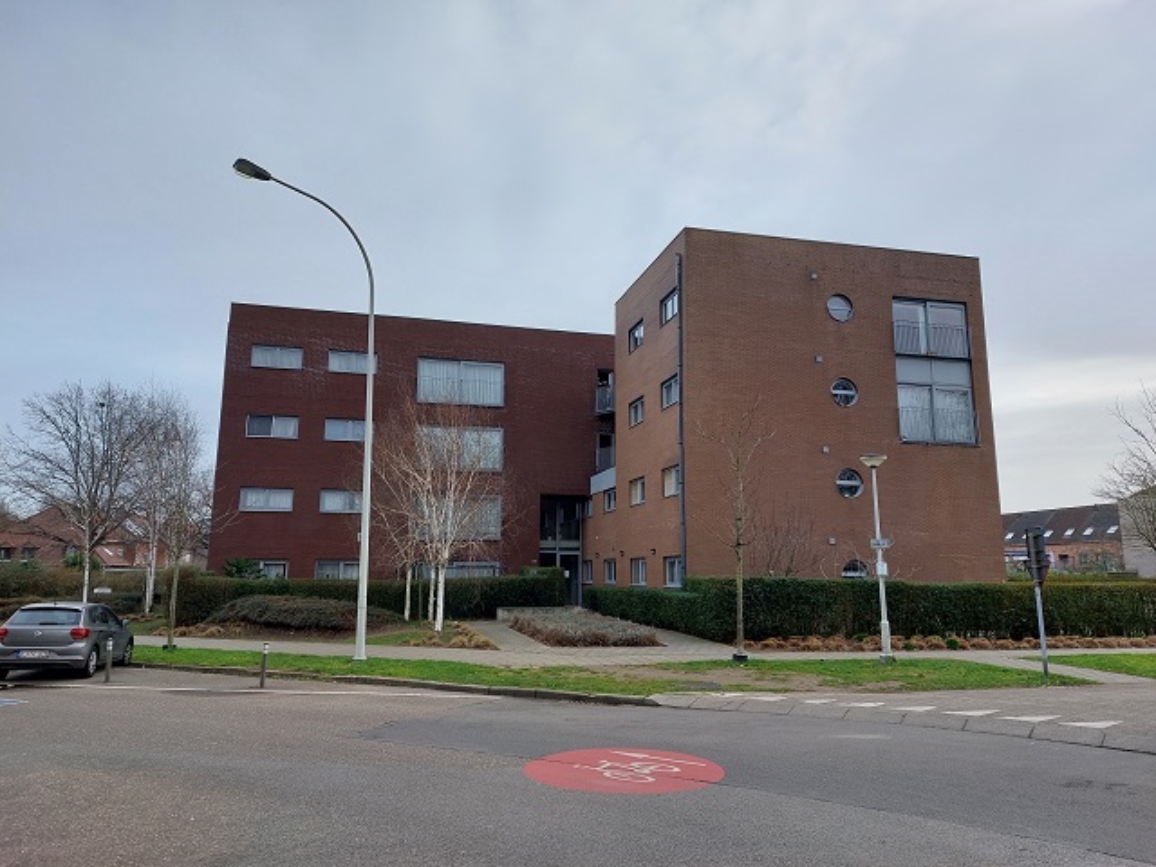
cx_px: 578
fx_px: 801
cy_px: 434
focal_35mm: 24
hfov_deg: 71.6
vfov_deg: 56.8
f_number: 1.8
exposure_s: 1/557
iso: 25
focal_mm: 5.23
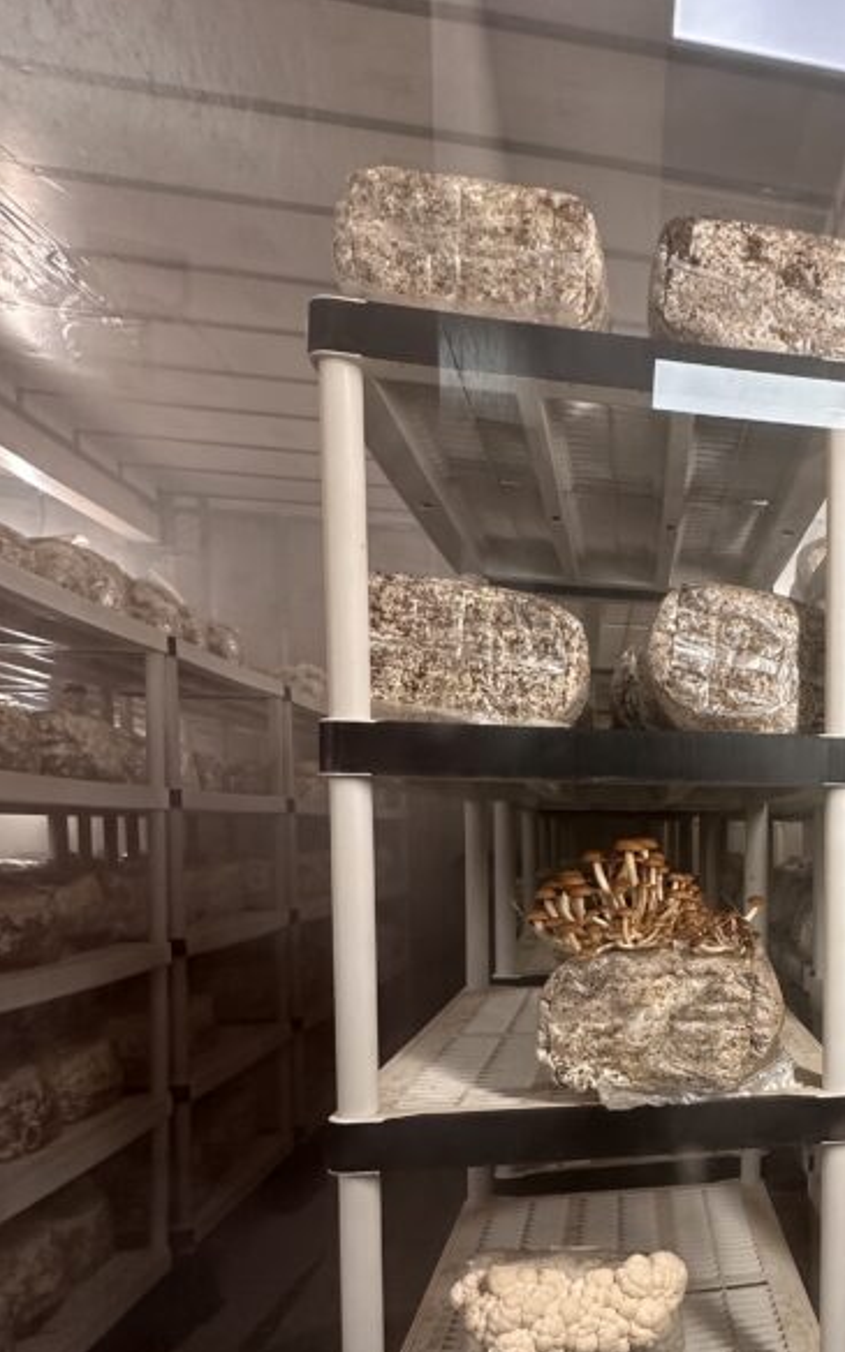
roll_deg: -0.4
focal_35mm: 26
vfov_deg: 68.7
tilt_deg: -3.1
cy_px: 887
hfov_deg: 41.3
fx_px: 958
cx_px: 850
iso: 200
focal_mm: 2.22
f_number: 2.2
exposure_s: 1/60
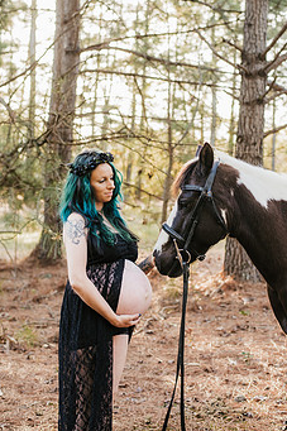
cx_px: 153
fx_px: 790
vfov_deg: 30.4
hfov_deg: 20.6
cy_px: 159
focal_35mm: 66
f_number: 2.8
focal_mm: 50
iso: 100
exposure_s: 1/100
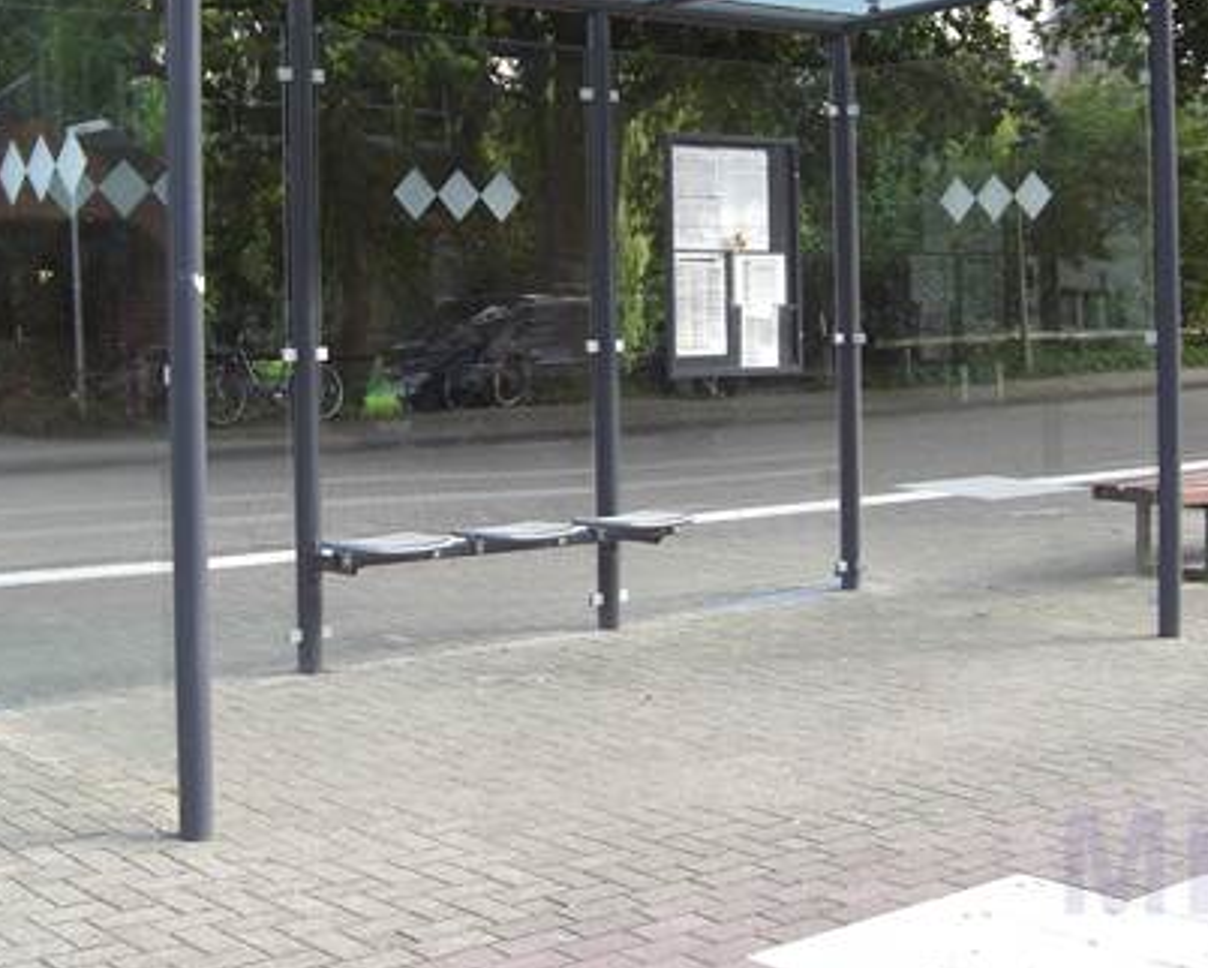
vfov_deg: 25.5
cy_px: 253
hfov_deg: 31.9
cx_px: 511
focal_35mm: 59
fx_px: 2110
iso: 64
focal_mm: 6.2
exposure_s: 1/100
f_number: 2.7
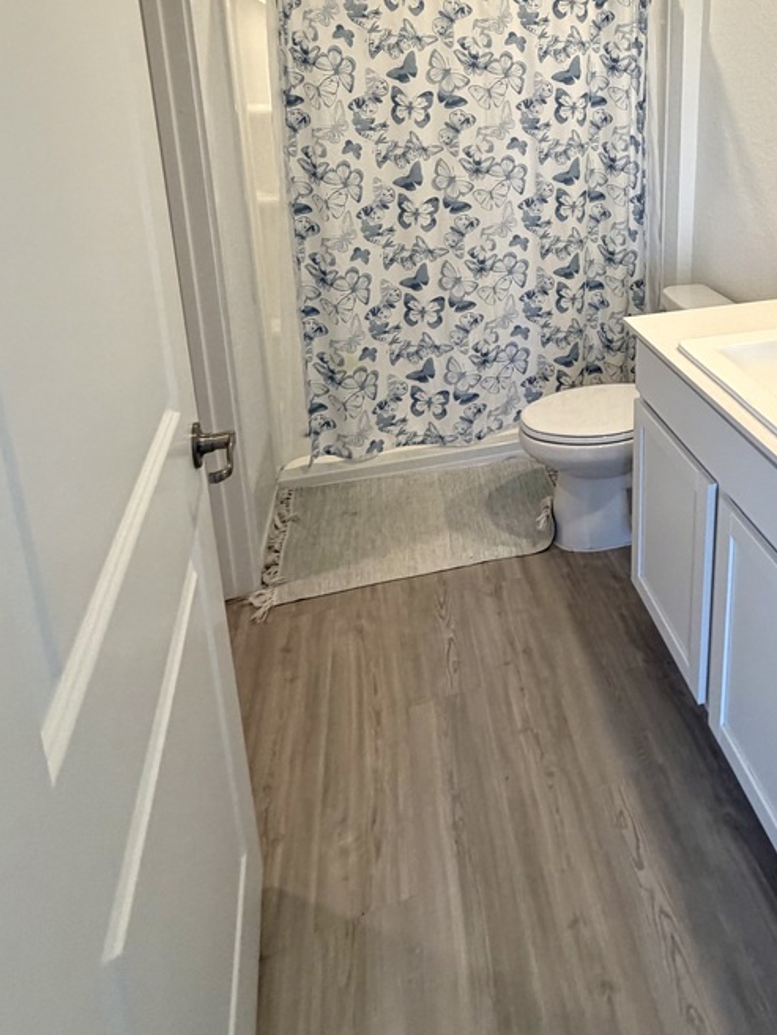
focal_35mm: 23
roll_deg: +0.0
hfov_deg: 54.9
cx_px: 618
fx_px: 688
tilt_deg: -13.8
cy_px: 247
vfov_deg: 68.6
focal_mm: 2.22
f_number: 2.2
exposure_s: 1/120
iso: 160
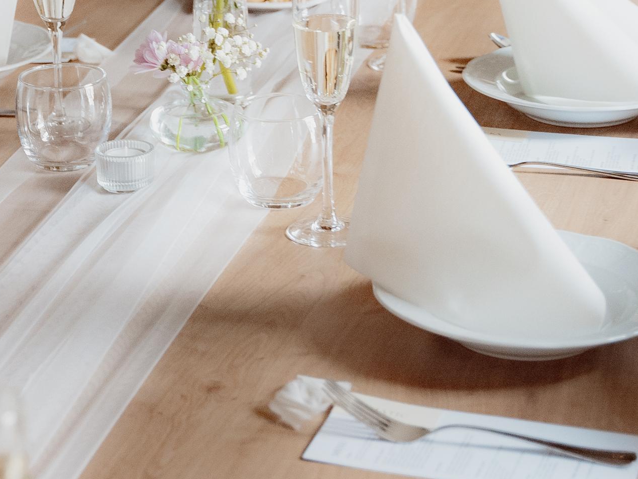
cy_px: 0
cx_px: 84
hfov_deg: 15.7
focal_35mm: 124
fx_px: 2286
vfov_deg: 11.8
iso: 1600
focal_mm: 40
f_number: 2.8
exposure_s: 1/250
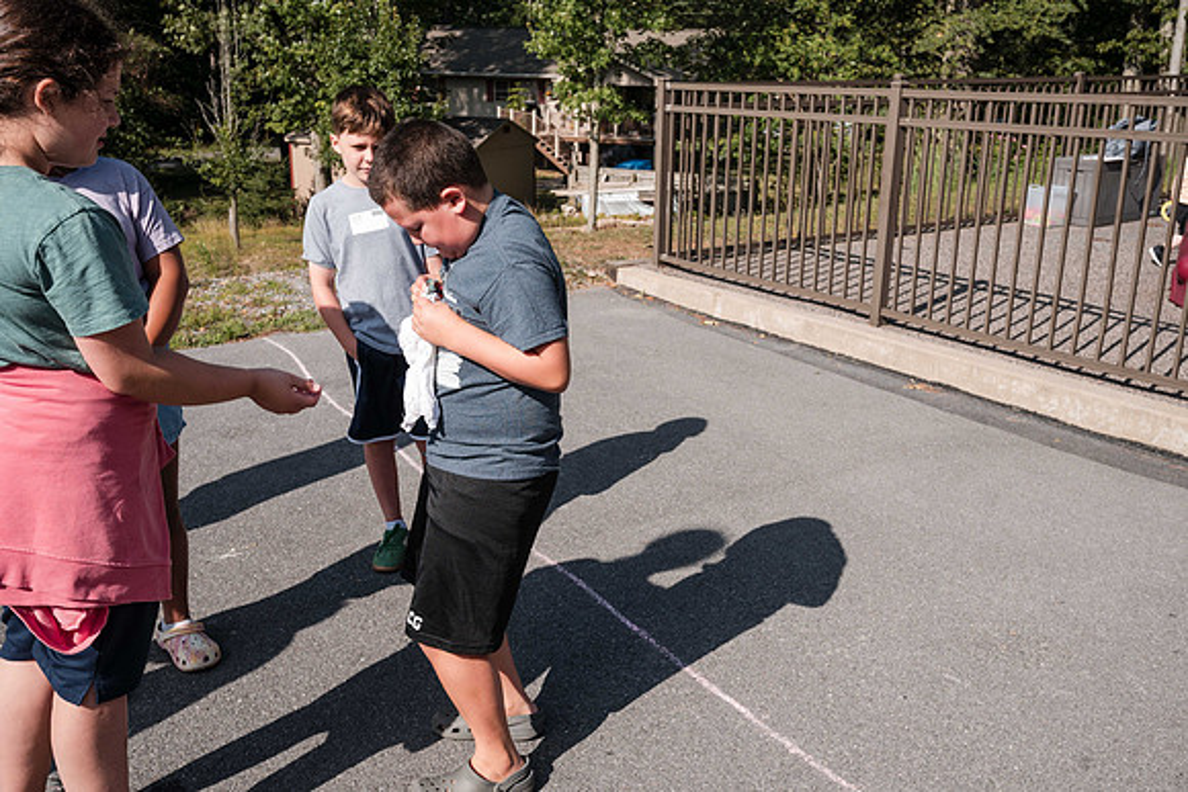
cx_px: 602
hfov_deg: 57.8
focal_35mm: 33
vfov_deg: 40.5
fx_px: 1075
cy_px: 387
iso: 100
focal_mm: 30
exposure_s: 1/400
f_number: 7.1
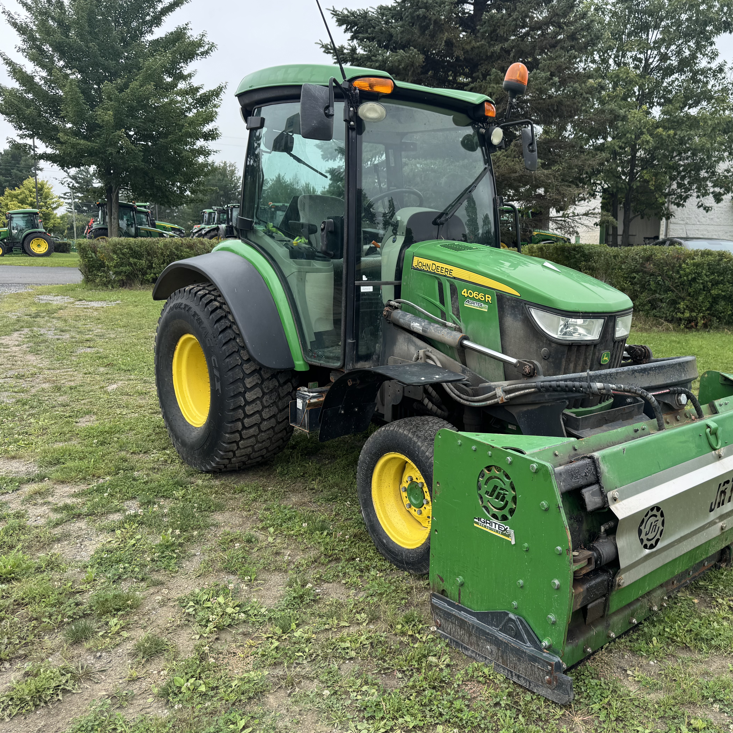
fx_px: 695
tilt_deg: -7.4
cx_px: 494
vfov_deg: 55.6
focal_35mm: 29
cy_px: 363
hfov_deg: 54.4
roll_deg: -0.8
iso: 80
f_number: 1.78
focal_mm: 6.76
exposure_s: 1/1151
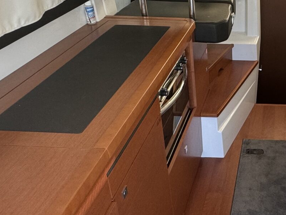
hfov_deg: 38.2
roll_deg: -1.1
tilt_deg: -25.5
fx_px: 372
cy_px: 69
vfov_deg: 31.9
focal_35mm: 45
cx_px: 275
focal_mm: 2.22
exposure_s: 1/99
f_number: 2.2
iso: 160
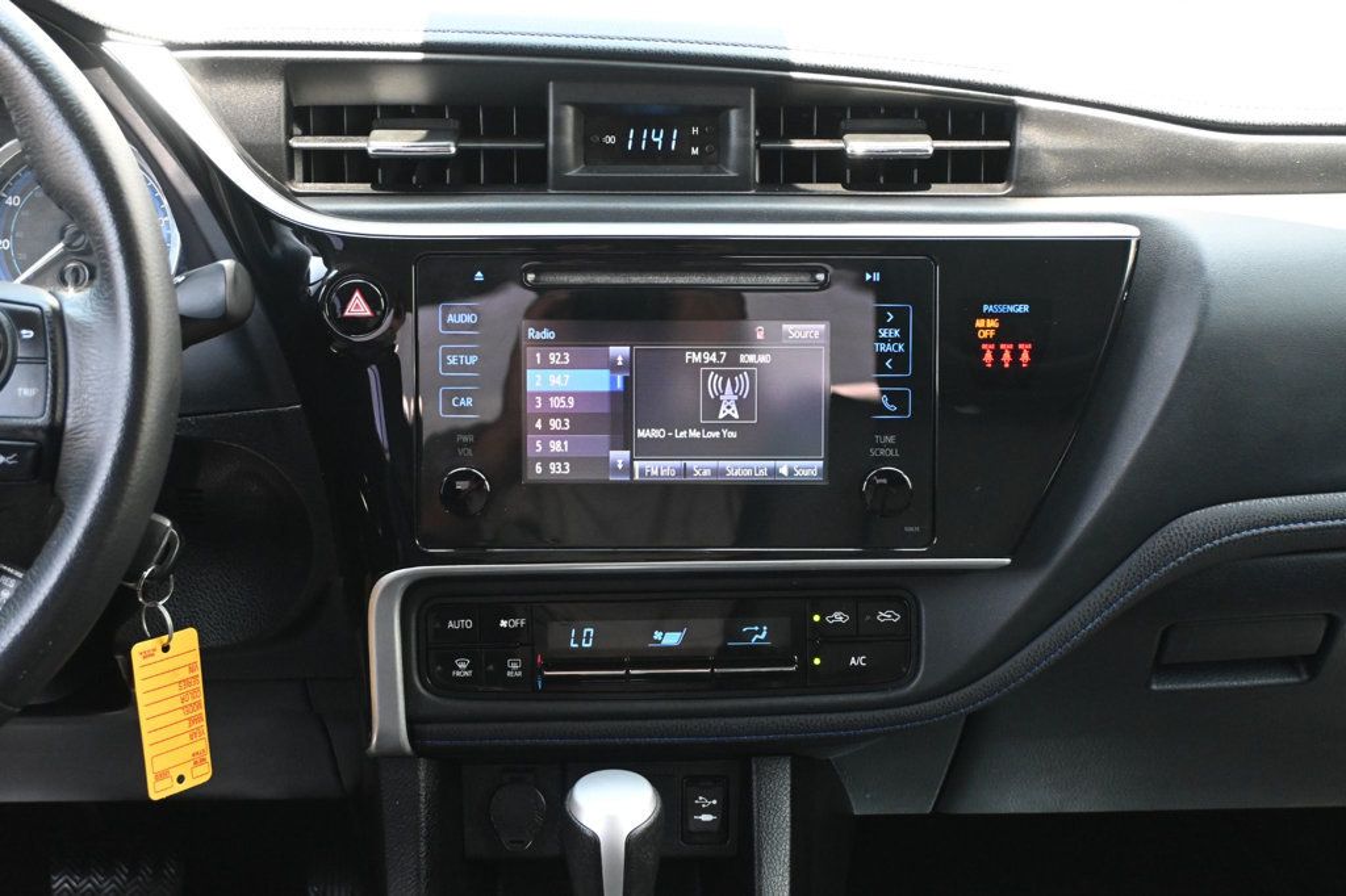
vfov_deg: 25.0
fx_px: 2018
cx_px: 673
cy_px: 448
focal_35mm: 54
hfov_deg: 36.9
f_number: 5.3
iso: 2800
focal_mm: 36
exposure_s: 1/125
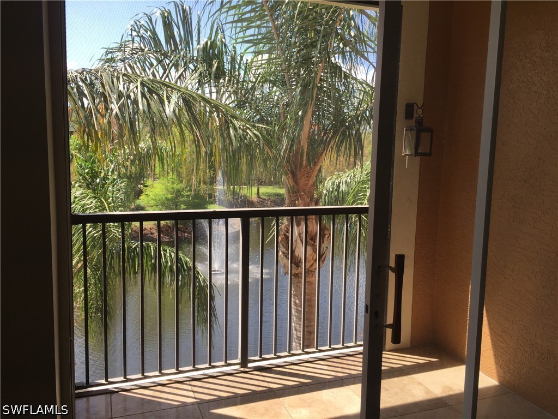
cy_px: 210
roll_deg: -2.0
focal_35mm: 29
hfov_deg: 61.7
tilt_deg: -7.2
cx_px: 279
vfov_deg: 48.2
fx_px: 467
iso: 32
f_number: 2.2
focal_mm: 4.15
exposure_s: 1/482
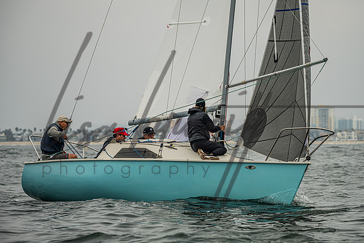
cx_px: 201
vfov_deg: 7.6
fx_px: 1826
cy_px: 121
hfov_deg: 11.4
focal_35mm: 181
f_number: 4.8
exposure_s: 1/4000
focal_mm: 155
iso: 250
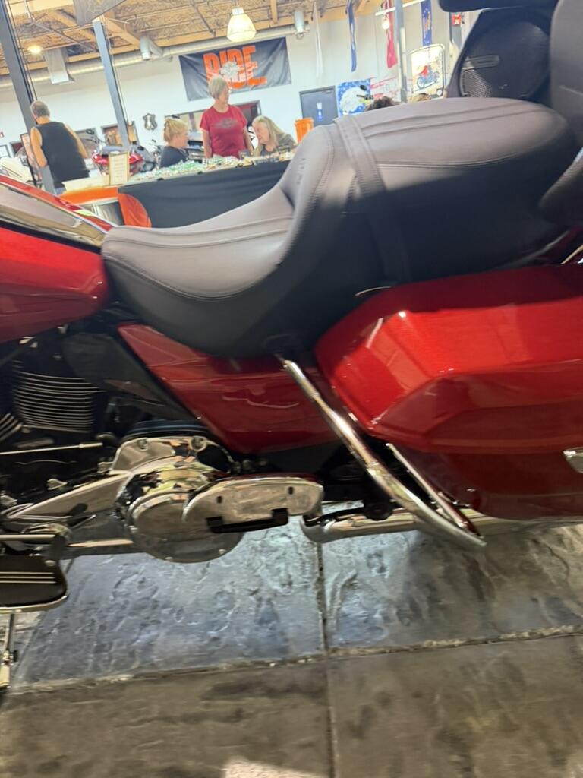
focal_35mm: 24
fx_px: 539
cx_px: 292
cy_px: 389
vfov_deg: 71.6
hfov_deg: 56.8
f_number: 1.78
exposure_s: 1/60
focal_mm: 6.76
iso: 320
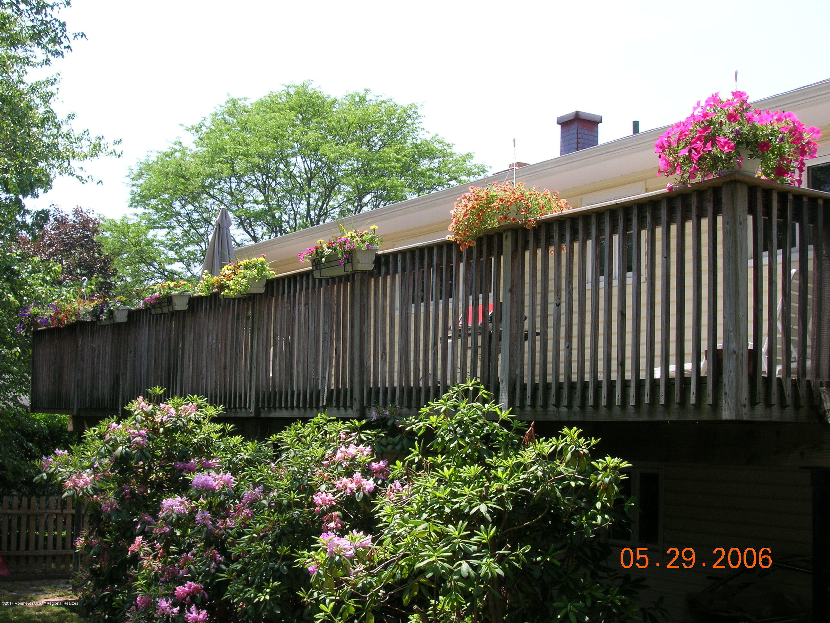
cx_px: 415
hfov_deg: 41.2
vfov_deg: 31.5
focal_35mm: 46
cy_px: 312
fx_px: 1103
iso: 50
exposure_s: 1/126
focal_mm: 7.7
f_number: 5.4
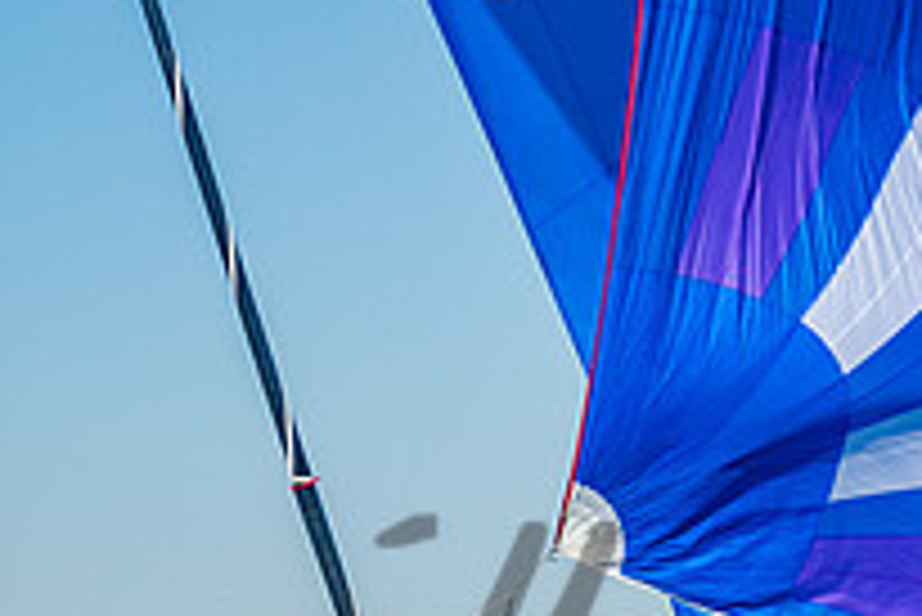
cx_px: -301
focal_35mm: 339
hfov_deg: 6.0
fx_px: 8688
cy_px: 856
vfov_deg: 4.0
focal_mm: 90
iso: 400
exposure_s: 1/500
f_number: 10
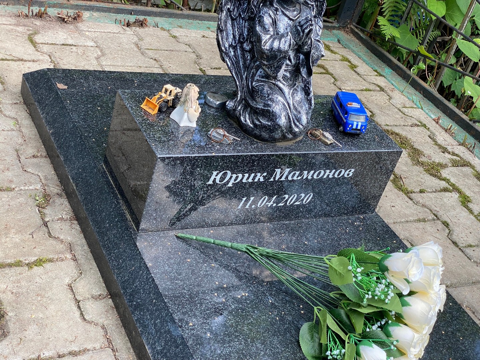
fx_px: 721
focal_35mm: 52
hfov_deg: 36.8
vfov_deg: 28.0
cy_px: 180
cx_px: 240
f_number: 2
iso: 20
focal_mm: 6
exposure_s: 1/122
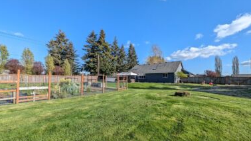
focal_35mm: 15
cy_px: 76
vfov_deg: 70.5
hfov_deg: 102.9
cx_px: 119
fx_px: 100
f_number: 2.2
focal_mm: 1.95
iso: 48
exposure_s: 1/1159
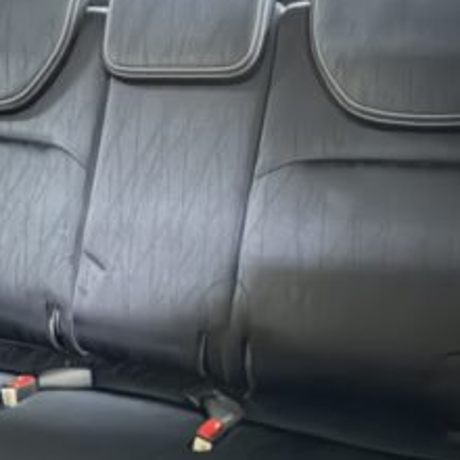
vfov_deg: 35.8
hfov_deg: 37.5
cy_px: 395
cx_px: 213
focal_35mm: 45
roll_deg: +2.5
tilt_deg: -33.0
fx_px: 677
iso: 5000
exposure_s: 1/8
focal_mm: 2.22
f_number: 2.2
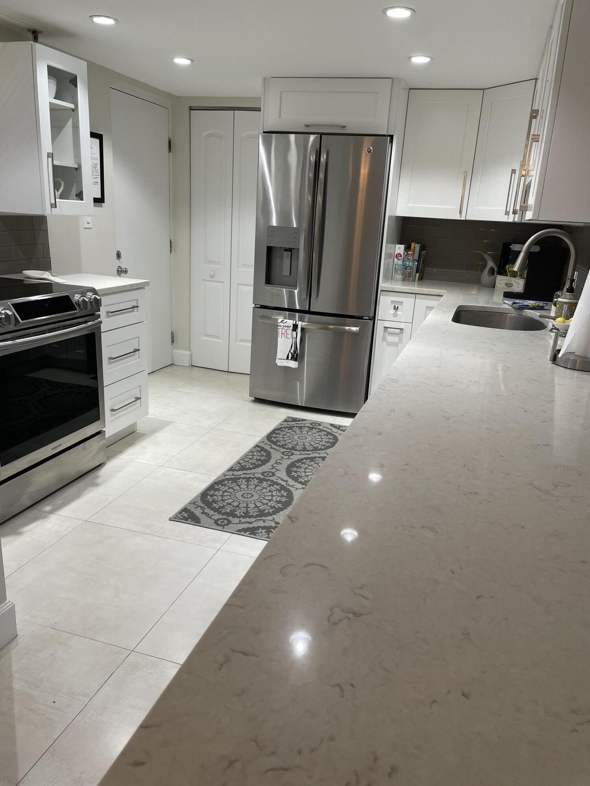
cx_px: 295
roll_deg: -3.1
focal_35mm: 26
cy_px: 393
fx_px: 591
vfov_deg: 67.3
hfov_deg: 53.1
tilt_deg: -17.1
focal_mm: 4.2
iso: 80
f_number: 1.6
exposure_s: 1/60
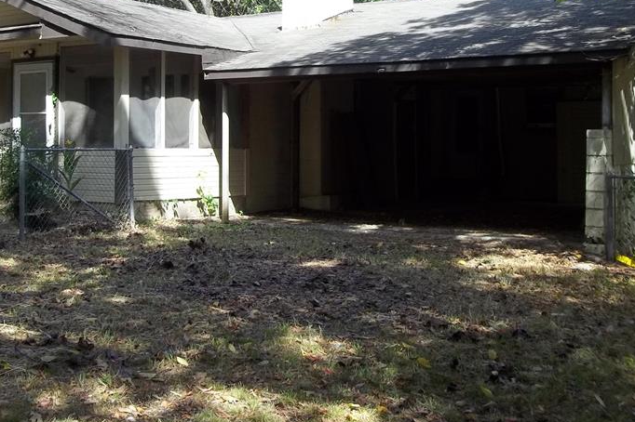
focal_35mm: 50
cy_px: 136
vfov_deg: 26.8
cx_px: 223
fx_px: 881
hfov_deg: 39.2
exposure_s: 1/320
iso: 64
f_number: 2.9
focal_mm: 5.7
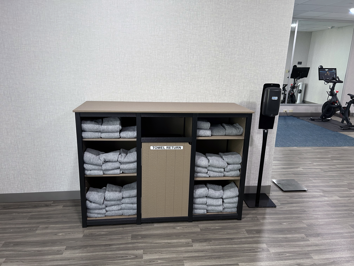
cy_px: 133
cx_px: 177
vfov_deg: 53.1
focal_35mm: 26
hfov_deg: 67.3
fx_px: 266
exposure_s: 1/60
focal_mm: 5.7
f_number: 1.5
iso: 160
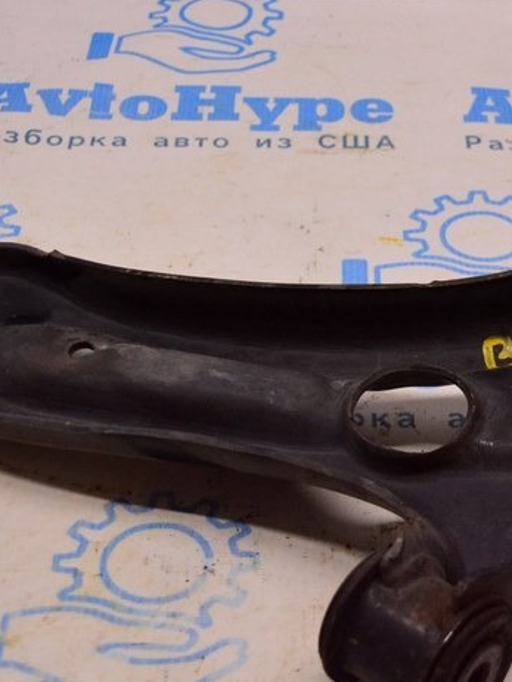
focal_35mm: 83
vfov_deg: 23.5
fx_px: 1635
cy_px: 390
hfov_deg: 17.6
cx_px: 441
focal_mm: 26
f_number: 4
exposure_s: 1/400
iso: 1600
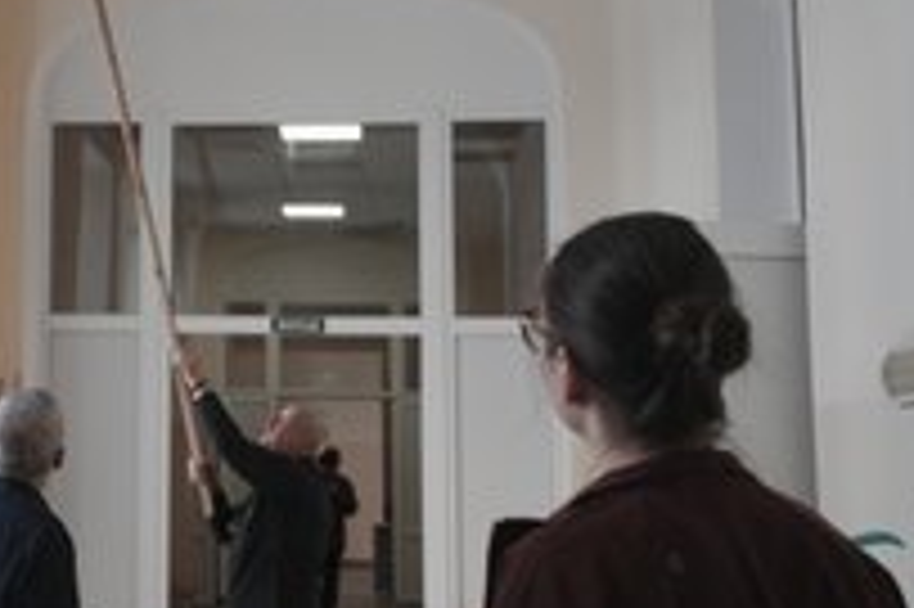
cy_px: 115
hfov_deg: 25.6
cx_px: 108
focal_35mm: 77
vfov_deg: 17.5
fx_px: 1953
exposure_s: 1/833
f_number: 3.5
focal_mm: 39
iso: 800
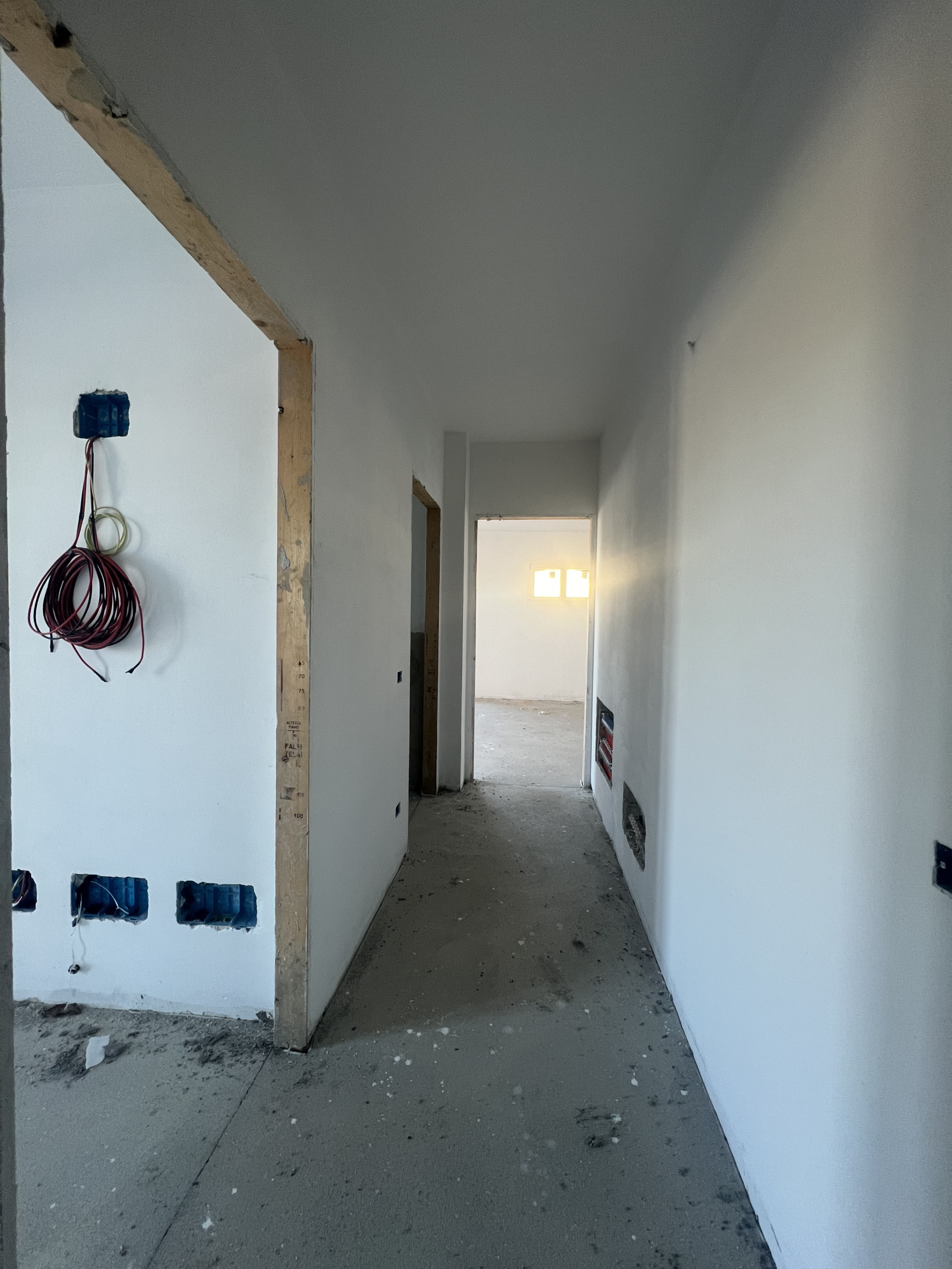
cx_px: 476
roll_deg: -0.6
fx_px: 477
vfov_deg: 106.2
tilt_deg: -1.0
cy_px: 634
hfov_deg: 89.9
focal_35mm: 13
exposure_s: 1/99
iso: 200
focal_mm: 1.57
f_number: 1.8
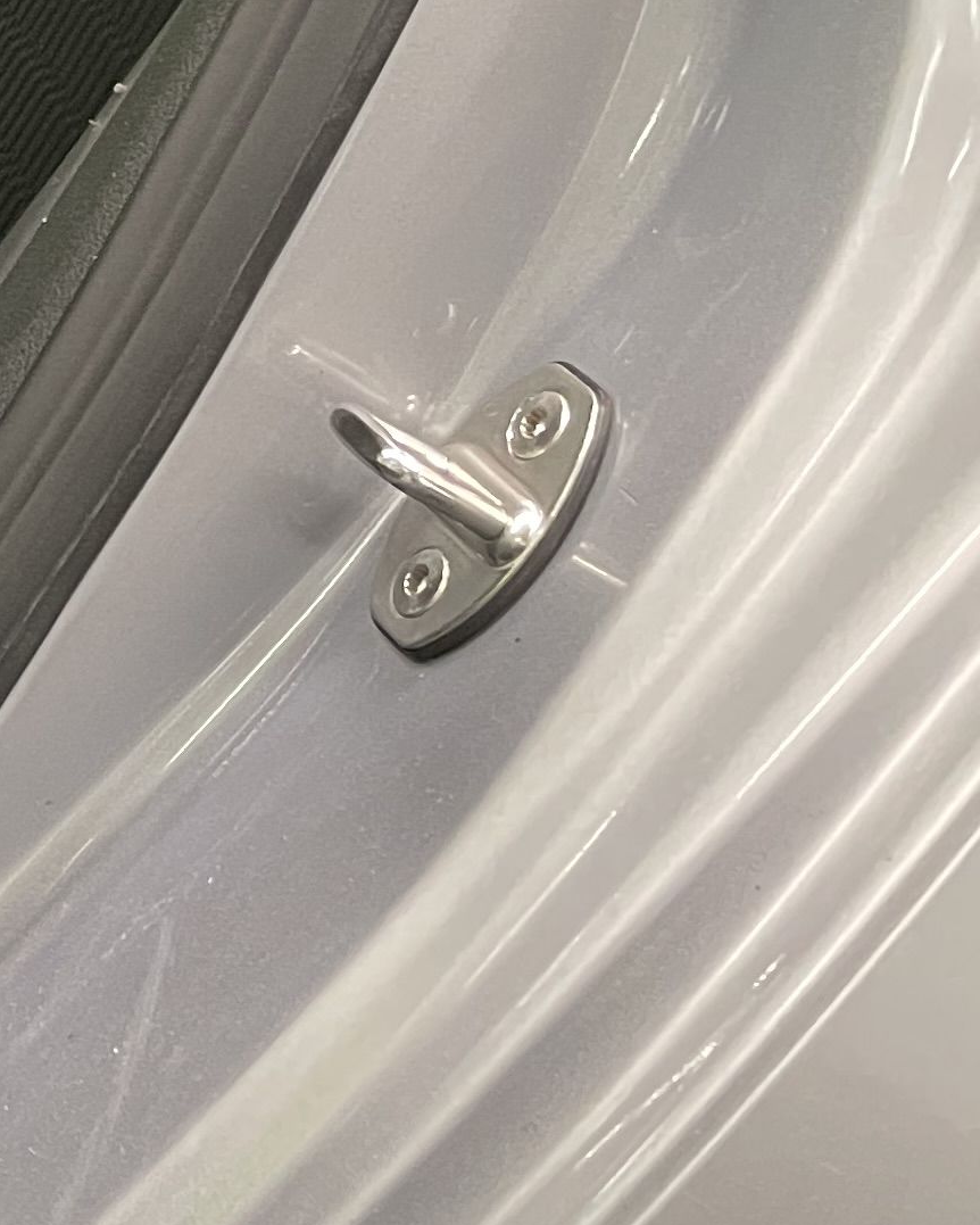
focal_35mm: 95
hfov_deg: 13.1
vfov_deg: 19.1
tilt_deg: -16.2
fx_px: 3443
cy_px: -216
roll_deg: -0.1
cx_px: -1203
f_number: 1.6
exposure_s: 1/50
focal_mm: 4.2
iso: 320
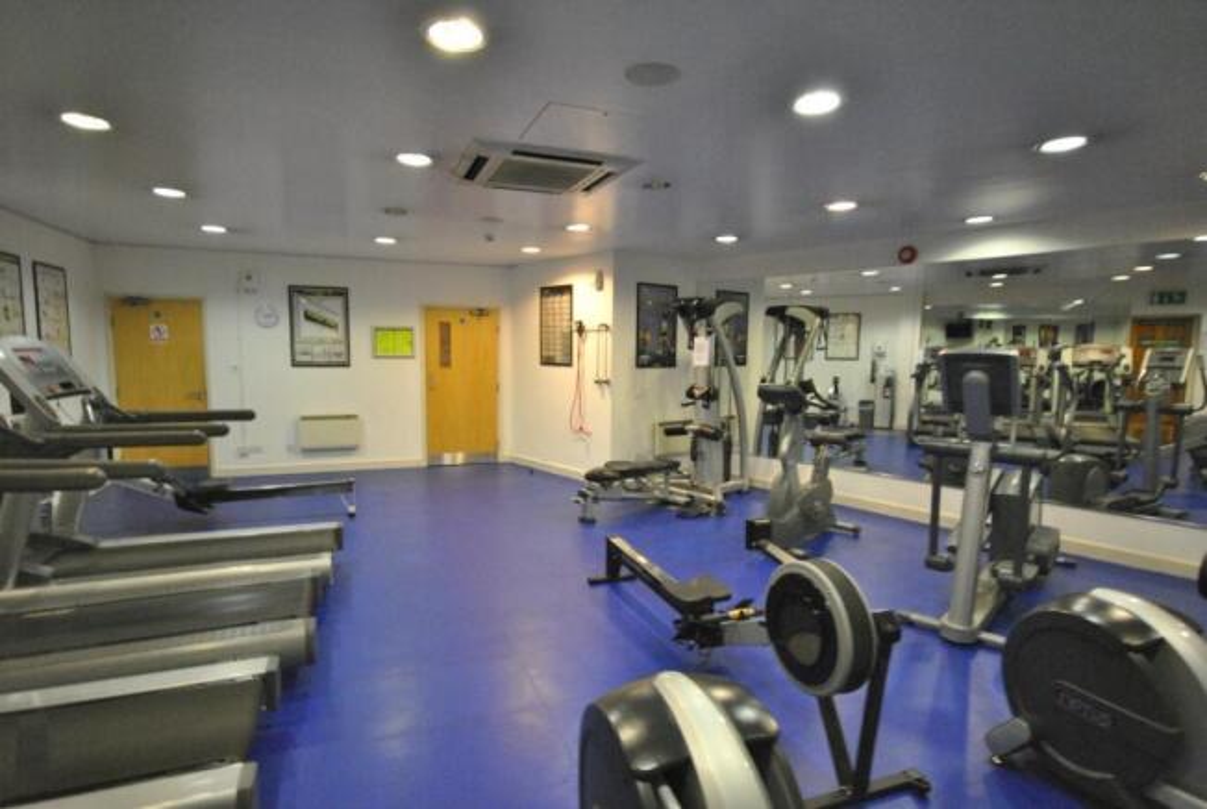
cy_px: 404
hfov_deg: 85.3
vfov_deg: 63.4
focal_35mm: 20
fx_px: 655
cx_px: 604
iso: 1100
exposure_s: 1/30
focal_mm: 13
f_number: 4.5
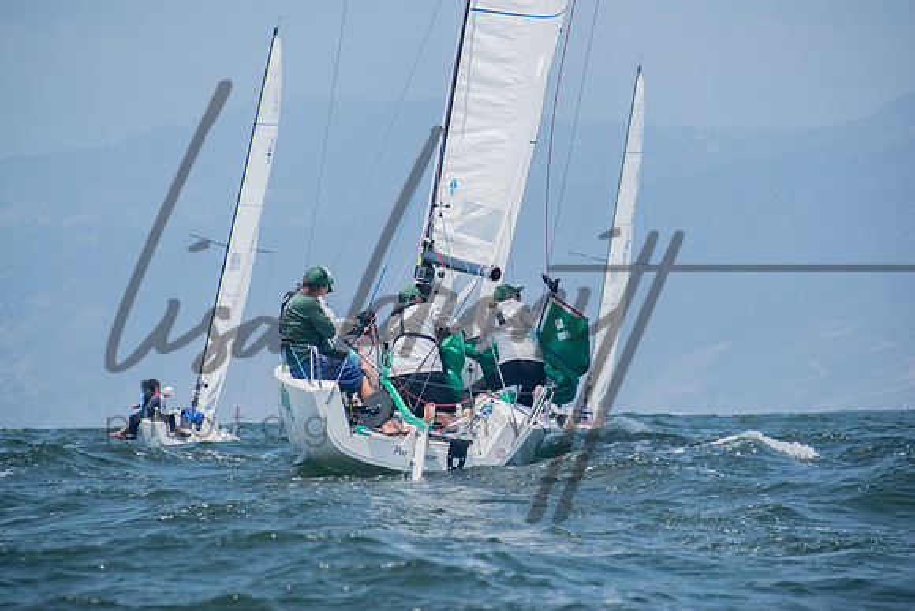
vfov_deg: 4.6
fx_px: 7626
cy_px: 306
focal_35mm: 300
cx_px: 458
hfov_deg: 6.9
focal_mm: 200
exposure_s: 1/1250
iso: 400
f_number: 8
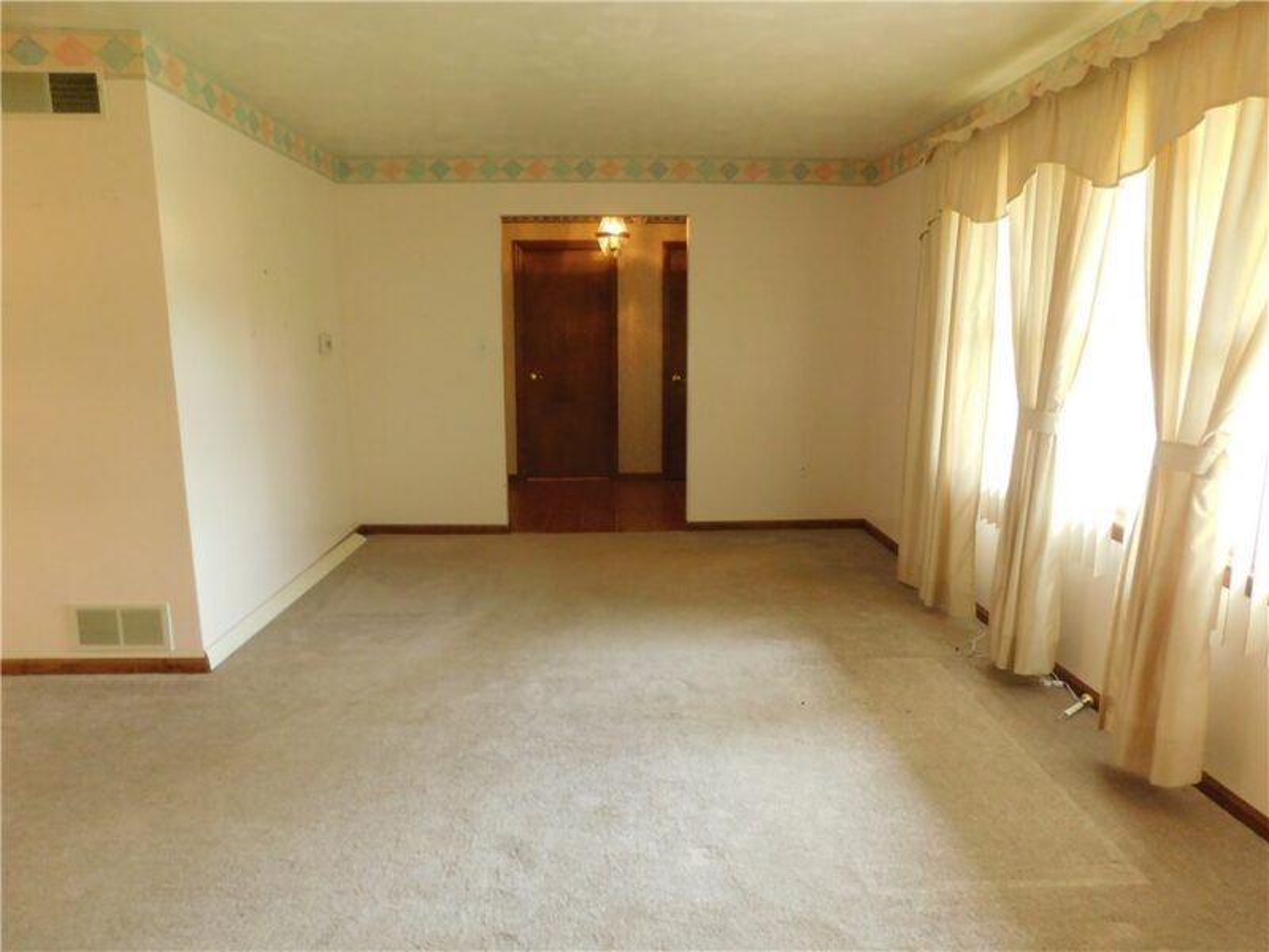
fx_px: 843
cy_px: 476
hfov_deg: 73.9
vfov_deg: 58.9
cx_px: 634
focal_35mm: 23
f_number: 3
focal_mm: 4
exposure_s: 1/20
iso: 400
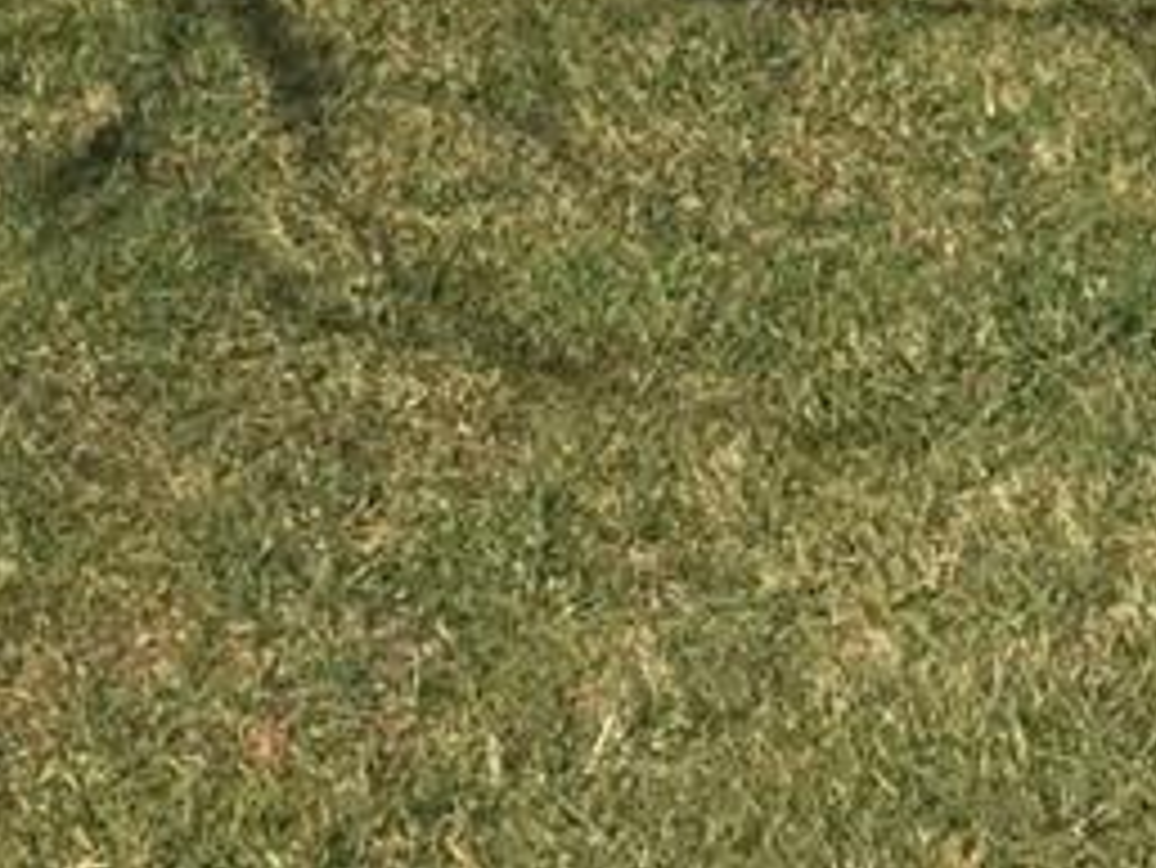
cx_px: 738
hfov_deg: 11.7
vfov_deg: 7.9
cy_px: -1489
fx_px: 5646
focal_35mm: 169
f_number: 2.2
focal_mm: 4.15
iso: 32
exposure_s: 1/2825
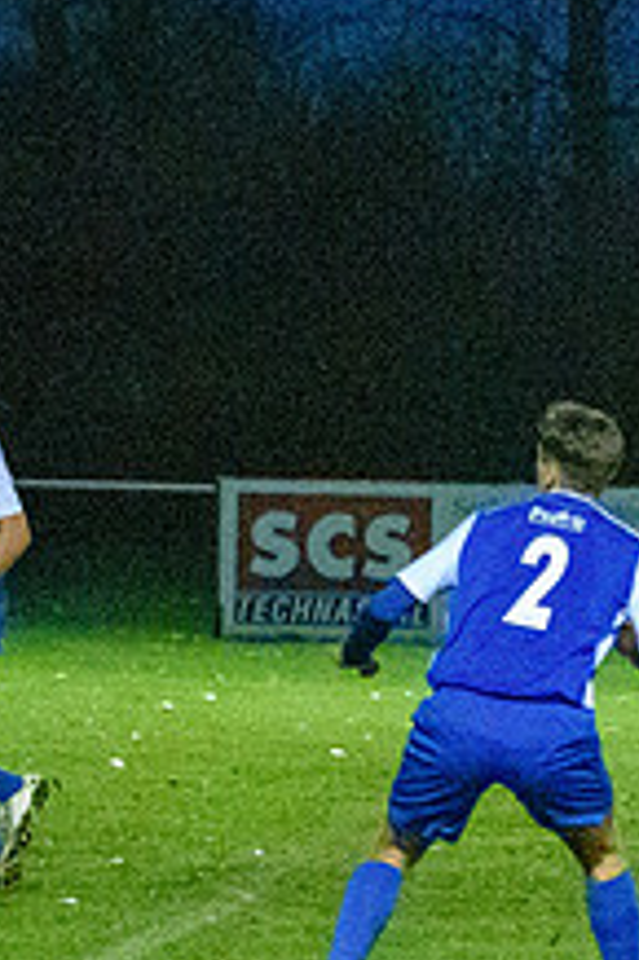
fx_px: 10799
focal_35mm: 405
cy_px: 441
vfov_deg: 5.1
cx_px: -497
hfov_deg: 3.4
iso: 51200
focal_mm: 82
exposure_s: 1/1500
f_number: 3.3
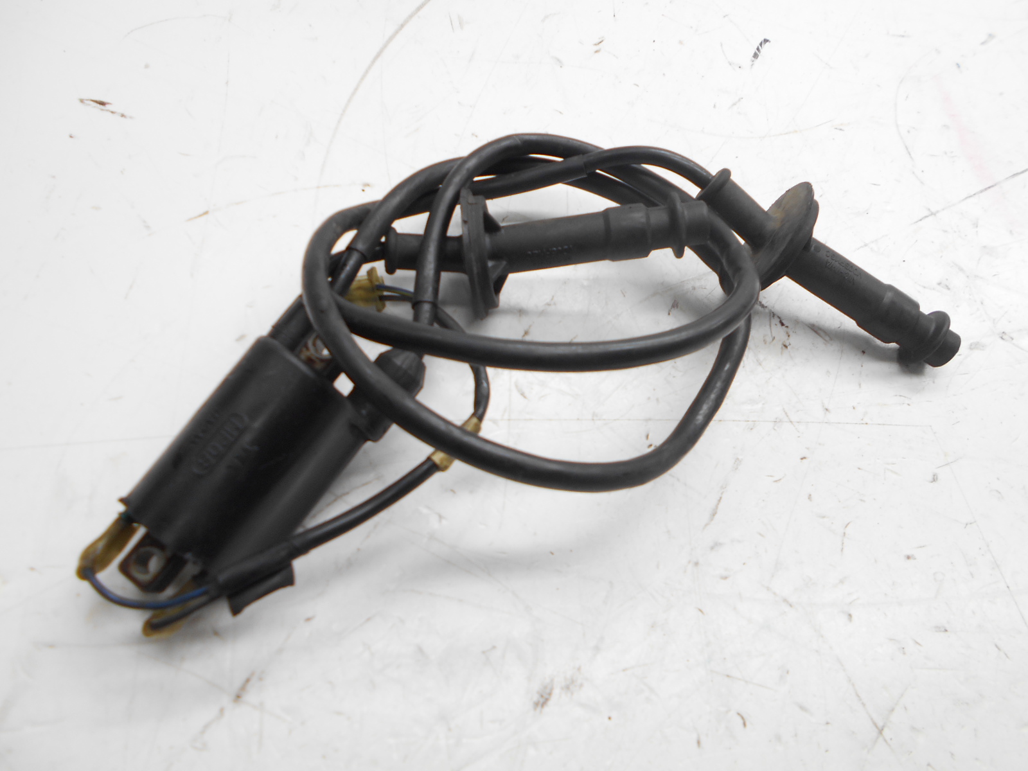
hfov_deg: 67.3
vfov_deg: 53.1
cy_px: 386
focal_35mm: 26
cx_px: 514
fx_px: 772
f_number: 3.2
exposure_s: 1/30
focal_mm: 4.6
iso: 80
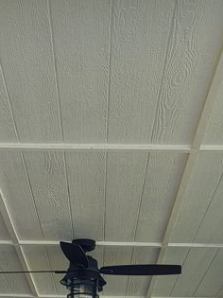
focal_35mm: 88
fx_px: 756
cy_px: 363
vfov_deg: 20.7
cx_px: 85
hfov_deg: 16.8
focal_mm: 5.4
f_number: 1.8
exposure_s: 1/120
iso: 50
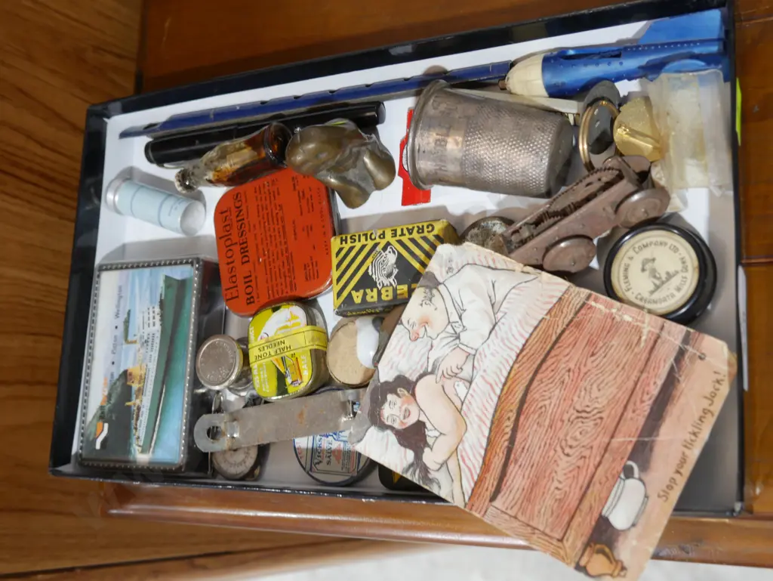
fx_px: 938
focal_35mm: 42
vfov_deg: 34.4
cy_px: 290
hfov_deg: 44.8
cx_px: 386
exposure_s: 1/60
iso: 800
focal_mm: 21
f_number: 4.6
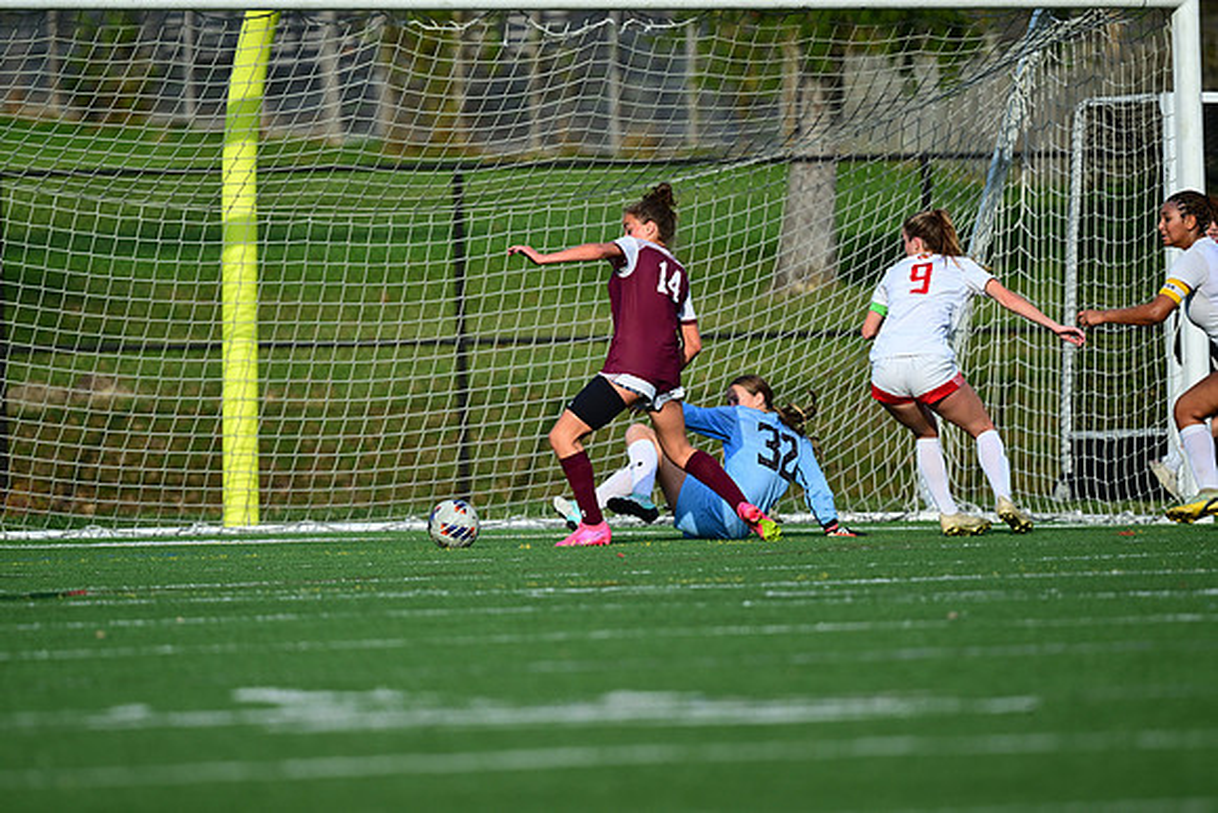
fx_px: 16920
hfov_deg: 4.1
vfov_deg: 2.8
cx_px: 609
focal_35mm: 500
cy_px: 406
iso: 560
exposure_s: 1/2000
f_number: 5.6
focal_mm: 500
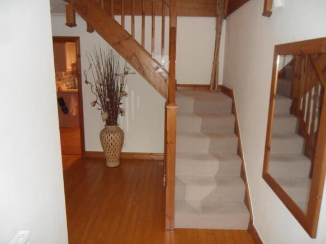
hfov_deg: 65.3
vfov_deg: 51.3
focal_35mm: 27
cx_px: 163
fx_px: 254
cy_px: 122
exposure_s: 1/45
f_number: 3.5
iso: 400
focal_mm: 4.9
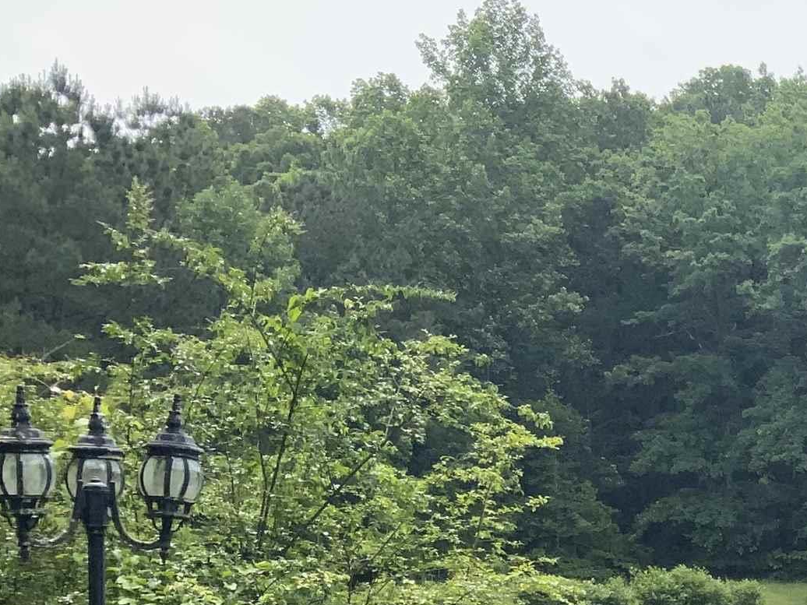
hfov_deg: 20.0
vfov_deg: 16.8
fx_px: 2005
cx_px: 1166
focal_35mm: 86
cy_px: 621
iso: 16
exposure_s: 1/898
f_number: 1.8
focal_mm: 3
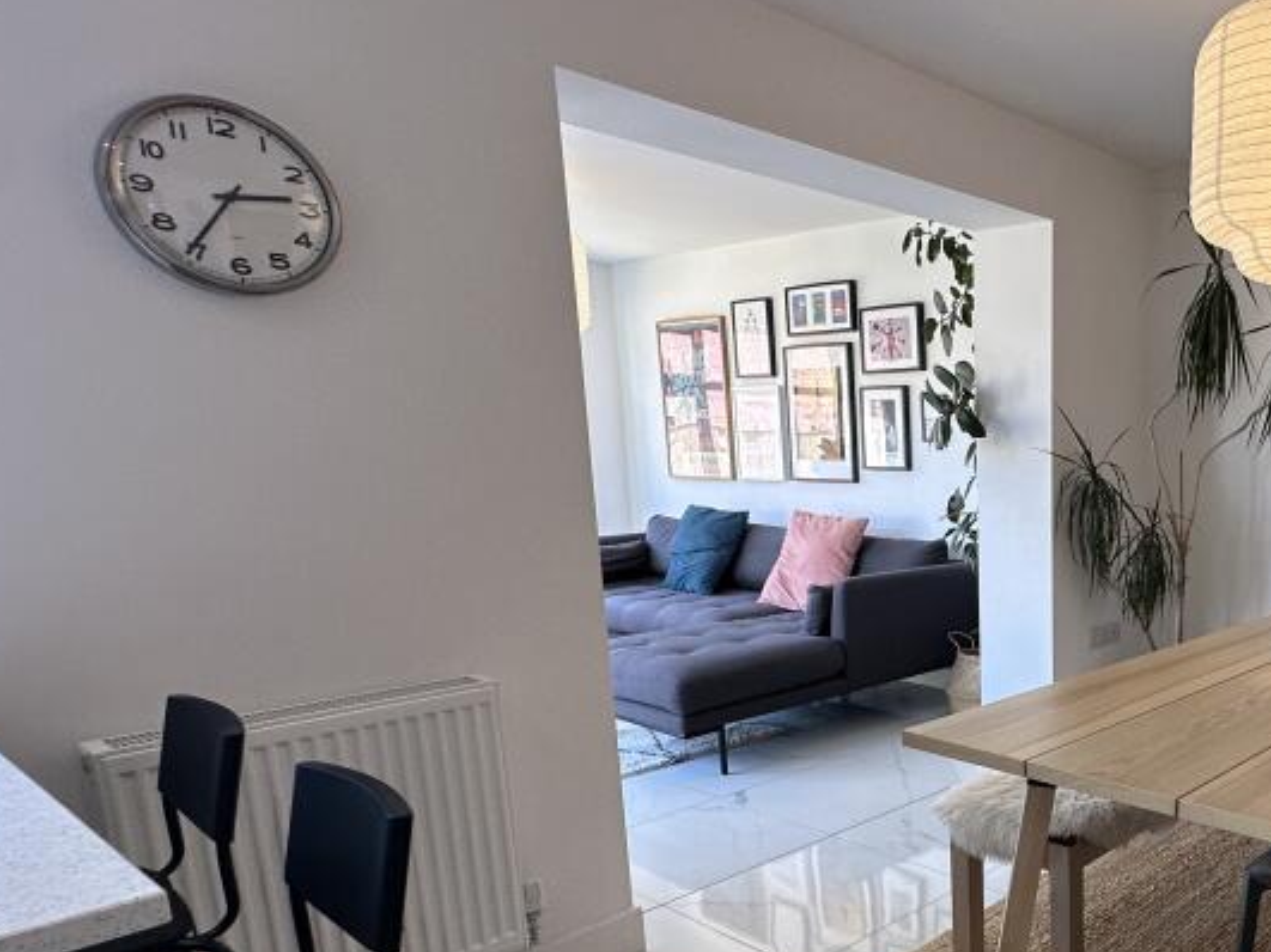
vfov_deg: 50.4
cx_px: 1115
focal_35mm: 27
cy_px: 636
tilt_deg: -10.8
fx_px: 991
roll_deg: -0.3
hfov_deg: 57.3
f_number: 2.2
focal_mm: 2.22
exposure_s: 1/100
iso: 100
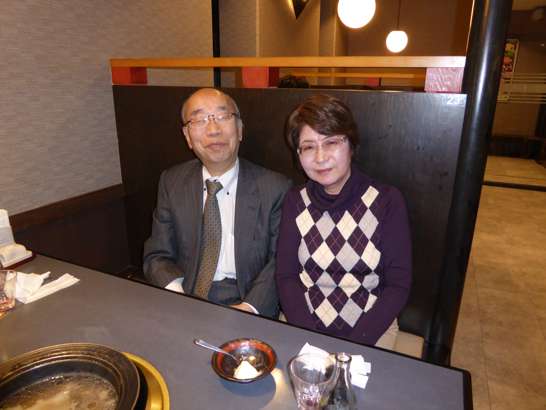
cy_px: 205
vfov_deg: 56.8
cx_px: 273
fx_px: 379
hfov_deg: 71.6
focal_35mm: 24
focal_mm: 4.3
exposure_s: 1/60
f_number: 3.3
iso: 500
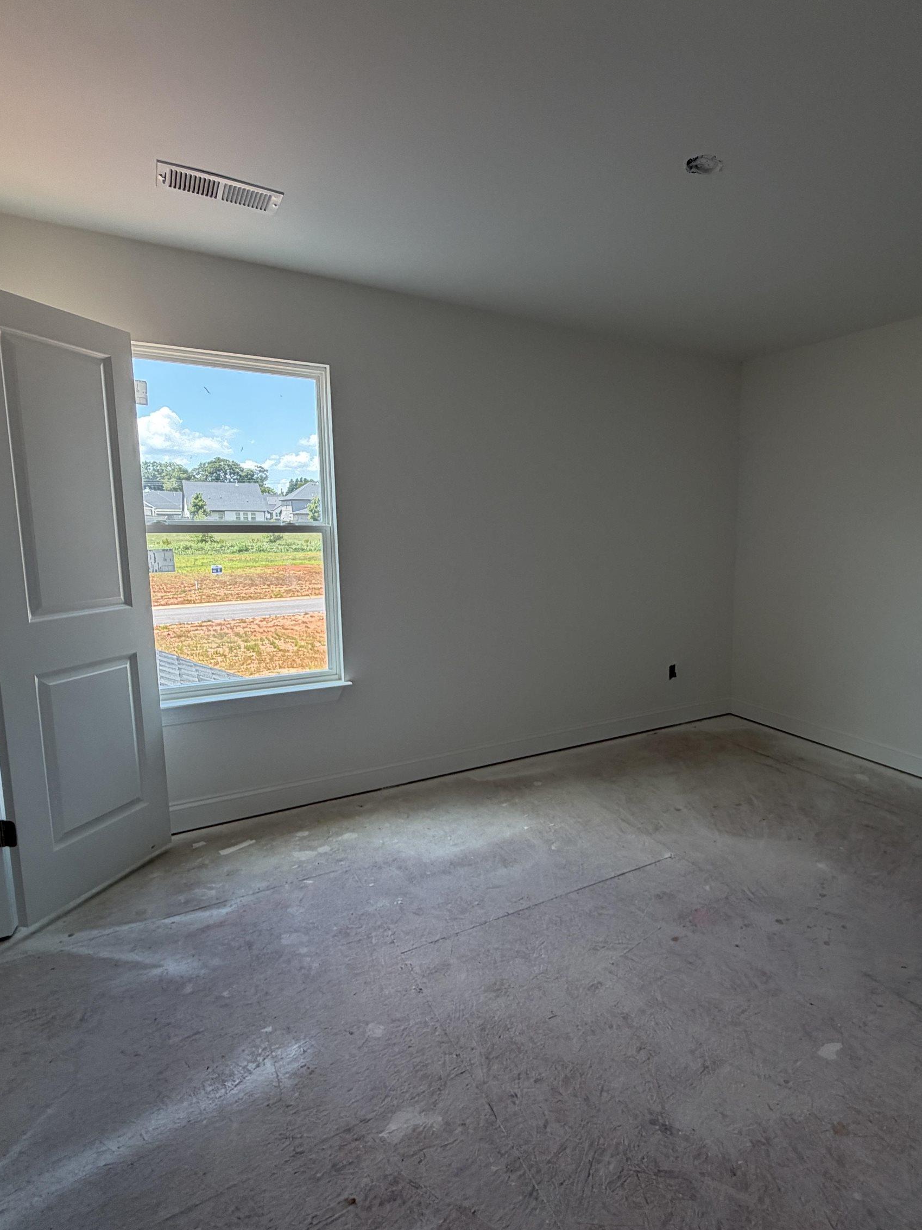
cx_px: 622
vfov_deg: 84.7
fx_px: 675
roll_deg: +0.0
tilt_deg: -8.8
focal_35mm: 19
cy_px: 609
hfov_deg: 66.6
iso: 100
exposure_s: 1/121
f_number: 2.2
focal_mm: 2.22
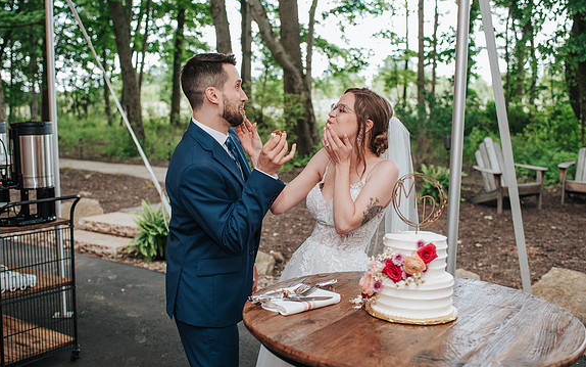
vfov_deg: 32.0
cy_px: 174
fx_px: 639
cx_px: 282
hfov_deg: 49.3
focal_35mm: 40
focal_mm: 35
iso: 500
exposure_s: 1/200
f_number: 2.8
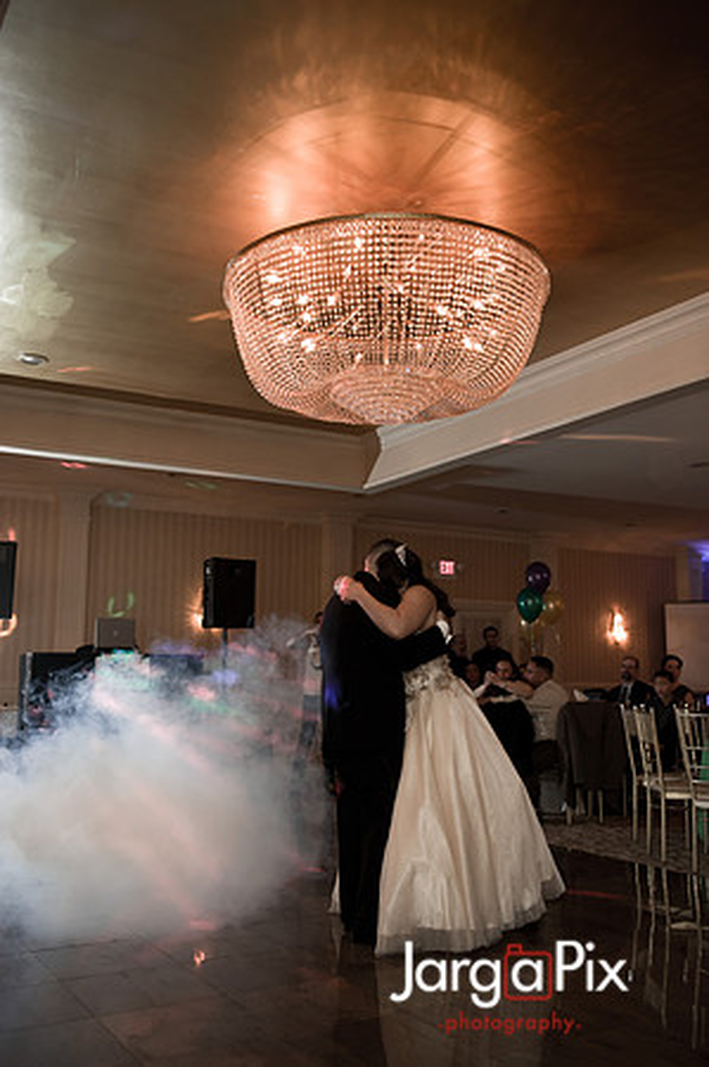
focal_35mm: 34
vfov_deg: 55.8
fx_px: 1007
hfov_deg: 38.8
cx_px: 354
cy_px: 534
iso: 1600
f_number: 3.2
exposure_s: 1/125
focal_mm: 34
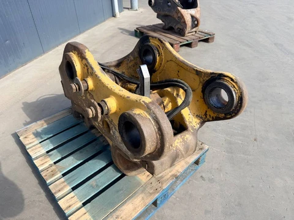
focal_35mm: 24
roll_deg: +2.2
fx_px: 204
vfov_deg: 56.8
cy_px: 110
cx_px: 147
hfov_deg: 71.6
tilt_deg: -35.9
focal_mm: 6.76
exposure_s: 1/1618
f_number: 1.78
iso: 80
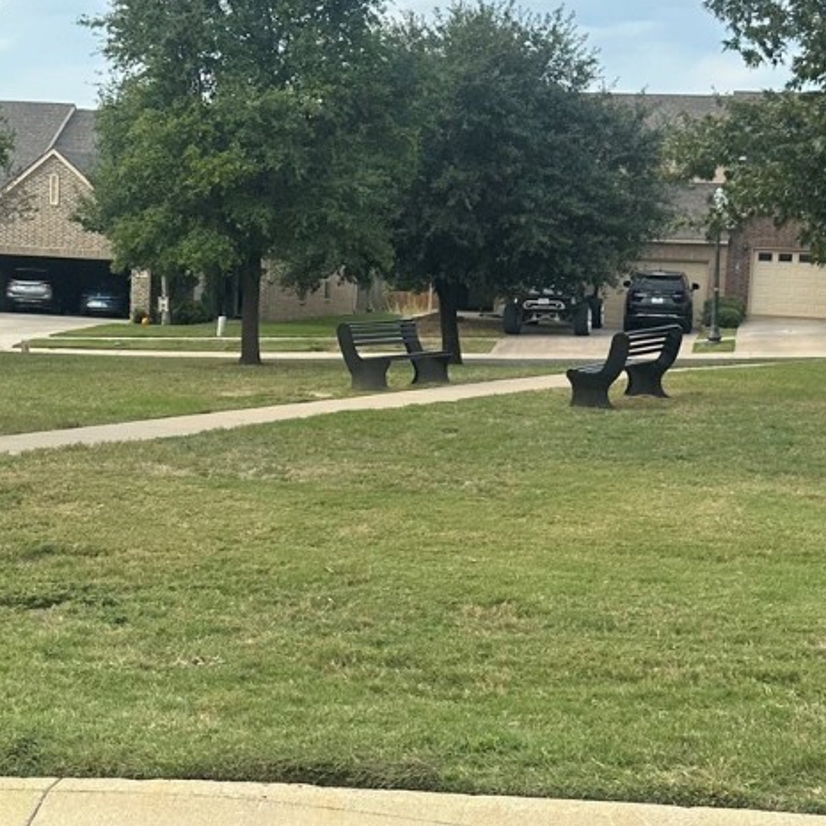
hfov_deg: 24.7
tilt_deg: -8.3
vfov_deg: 24.6
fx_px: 1890
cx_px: 409
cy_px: 471
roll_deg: -2.6
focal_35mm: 70
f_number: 1.78
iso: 80
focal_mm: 6.86
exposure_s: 1/2110
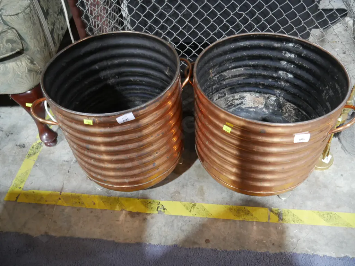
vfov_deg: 49.7
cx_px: 178
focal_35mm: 28
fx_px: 287
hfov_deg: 63.4
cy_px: 133
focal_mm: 14
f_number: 3.5
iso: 1600
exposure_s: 1/60
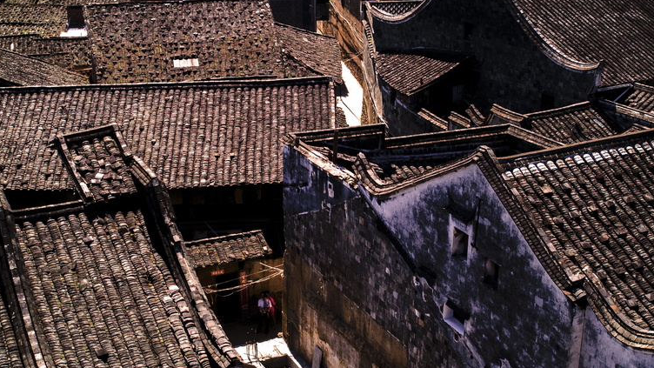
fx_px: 963
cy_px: 167
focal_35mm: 56
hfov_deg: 37.5
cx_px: 325
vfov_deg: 21.6
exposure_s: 1/80
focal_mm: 35
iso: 400
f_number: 22
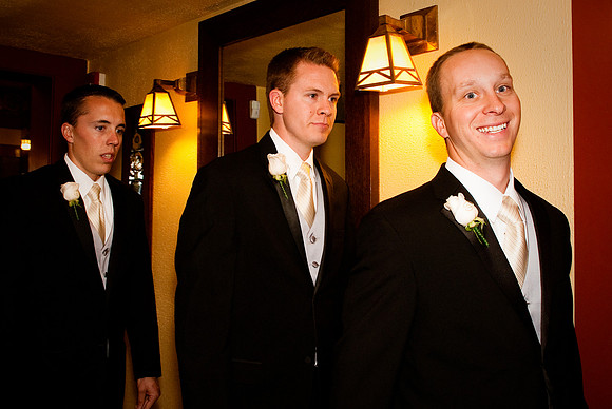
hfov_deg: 70.4
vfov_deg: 50.5
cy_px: 204
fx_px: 434
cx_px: 306
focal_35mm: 26
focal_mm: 17
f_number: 5
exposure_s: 1/60
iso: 200
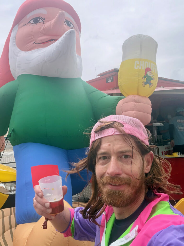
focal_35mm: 30
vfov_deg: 60.0
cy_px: 123
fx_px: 213
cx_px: 92
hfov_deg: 46.8
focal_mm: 2.71
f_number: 1.9
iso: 40
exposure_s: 1/490
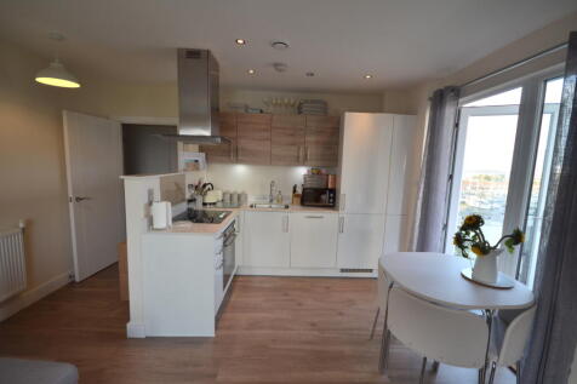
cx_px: 288
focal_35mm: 15
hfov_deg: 100.4
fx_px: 240
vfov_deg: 77.3
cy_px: 192
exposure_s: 1/125
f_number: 5.6
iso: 360
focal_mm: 10
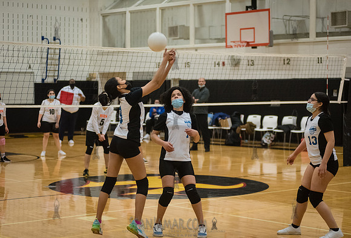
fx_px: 795
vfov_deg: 17.1
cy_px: 119
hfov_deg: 24.9
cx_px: 172
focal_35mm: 81
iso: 5000
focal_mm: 80
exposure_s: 1/400
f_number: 3.2
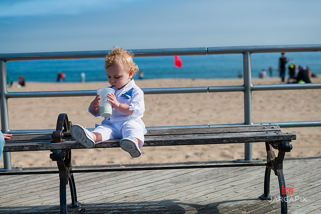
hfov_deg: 28.9
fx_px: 624
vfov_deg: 19.4
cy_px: 107
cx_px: 160
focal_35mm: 70
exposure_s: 1/4000
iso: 200
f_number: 4
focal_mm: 70
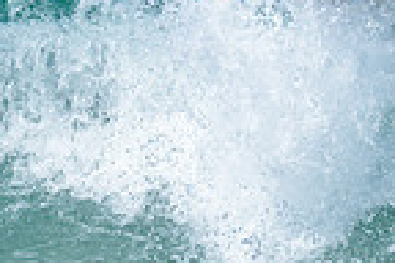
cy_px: 7
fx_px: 35438
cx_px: 395
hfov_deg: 0.6
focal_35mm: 3230
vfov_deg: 0.4
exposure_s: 1/2500
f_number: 6.3
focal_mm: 800
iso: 360
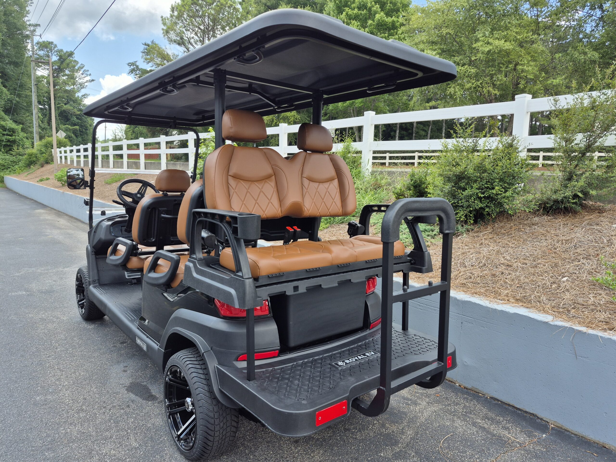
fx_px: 409
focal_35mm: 23
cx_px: 308
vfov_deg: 58.9
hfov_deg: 73.9
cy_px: 231
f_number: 1.8
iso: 25
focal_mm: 5.4
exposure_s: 1/1004
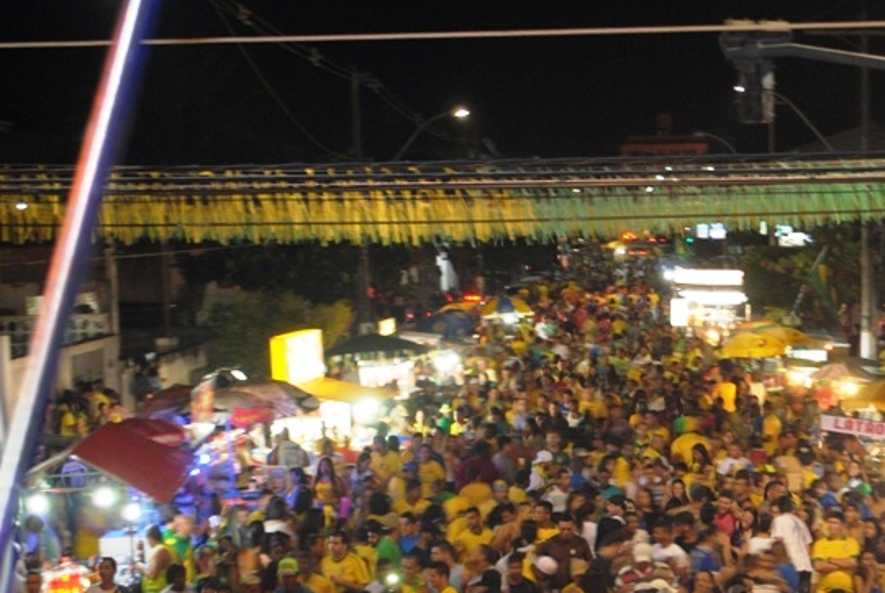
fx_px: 1914
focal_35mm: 78
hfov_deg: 25.8
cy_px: 428
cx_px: 624
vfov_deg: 17.5
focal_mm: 35
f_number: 5
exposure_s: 1/4
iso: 200
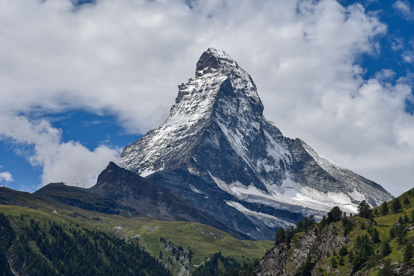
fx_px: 1380
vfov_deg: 11.4
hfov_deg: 17.1
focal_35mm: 120
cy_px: 138
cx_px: 207
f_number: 9
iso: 100
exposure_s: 1/320
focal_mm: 120
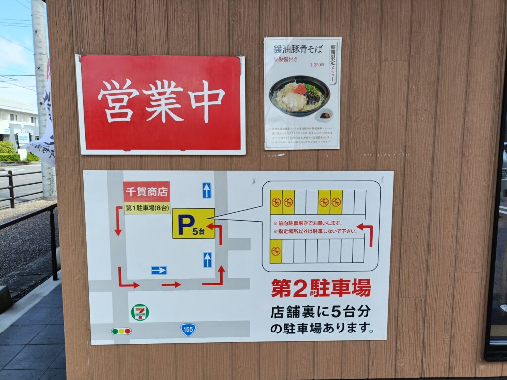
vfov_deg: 54.9
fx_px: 366
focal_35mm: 25
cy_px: 190
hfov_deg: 69.4
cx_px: 254
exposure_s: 1/238
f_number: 1.7
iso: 50
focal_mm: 4.7
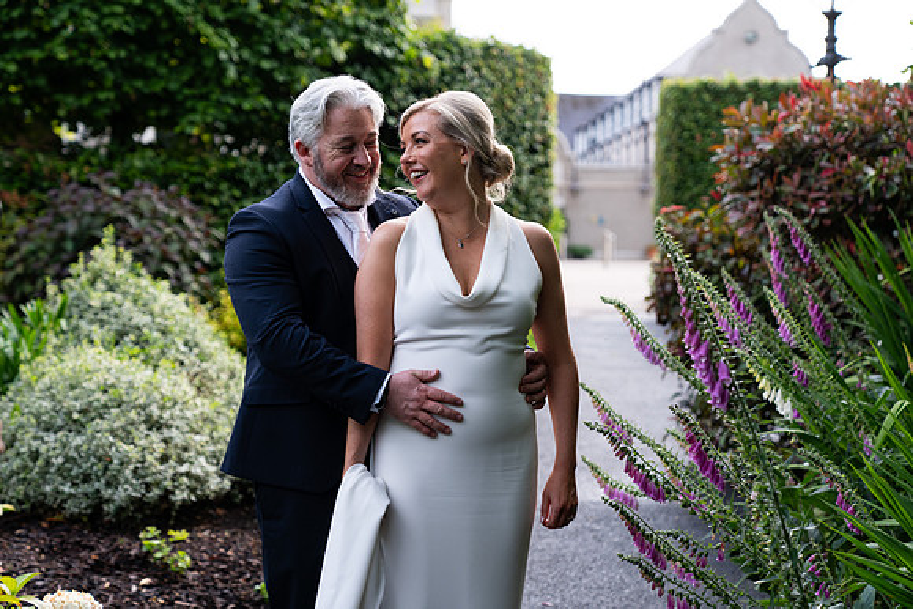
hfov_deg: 32.4
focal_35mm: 62
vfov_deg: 21.9
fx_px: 1573
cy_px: 304
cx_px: 456
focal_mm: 62
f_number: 2.8
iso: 320
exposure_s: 1/200
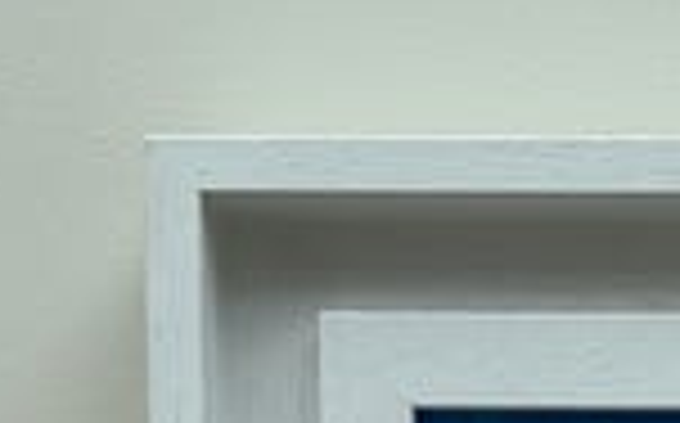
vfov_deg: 8.9
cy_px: 954
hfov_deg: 15.0
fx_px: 2499
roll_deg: +0.6
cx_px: 811
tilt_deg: -0.3
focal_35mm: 135
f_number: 1.78
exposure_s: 1/1131
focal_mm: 6.86
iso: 80
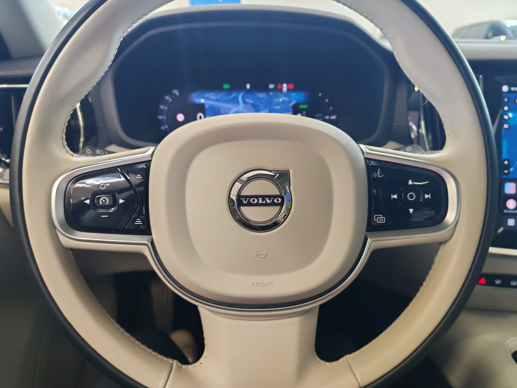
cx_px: 258
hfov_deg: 65.3
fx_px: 403
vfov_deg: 51.4
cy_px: 194
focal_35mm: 27
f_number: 1.9
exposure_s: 1/100
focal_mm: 6.12
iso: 800
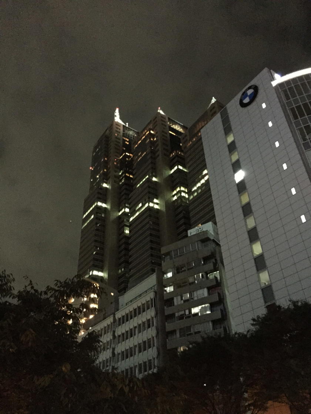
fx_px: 347
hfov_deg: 48.2
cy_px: 207
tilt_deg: +36.8
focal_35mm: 29
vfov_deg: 61.7
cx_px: 156
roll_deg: +3.8
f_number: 2.2
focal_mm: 4.15
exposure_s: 1/15
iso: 2000
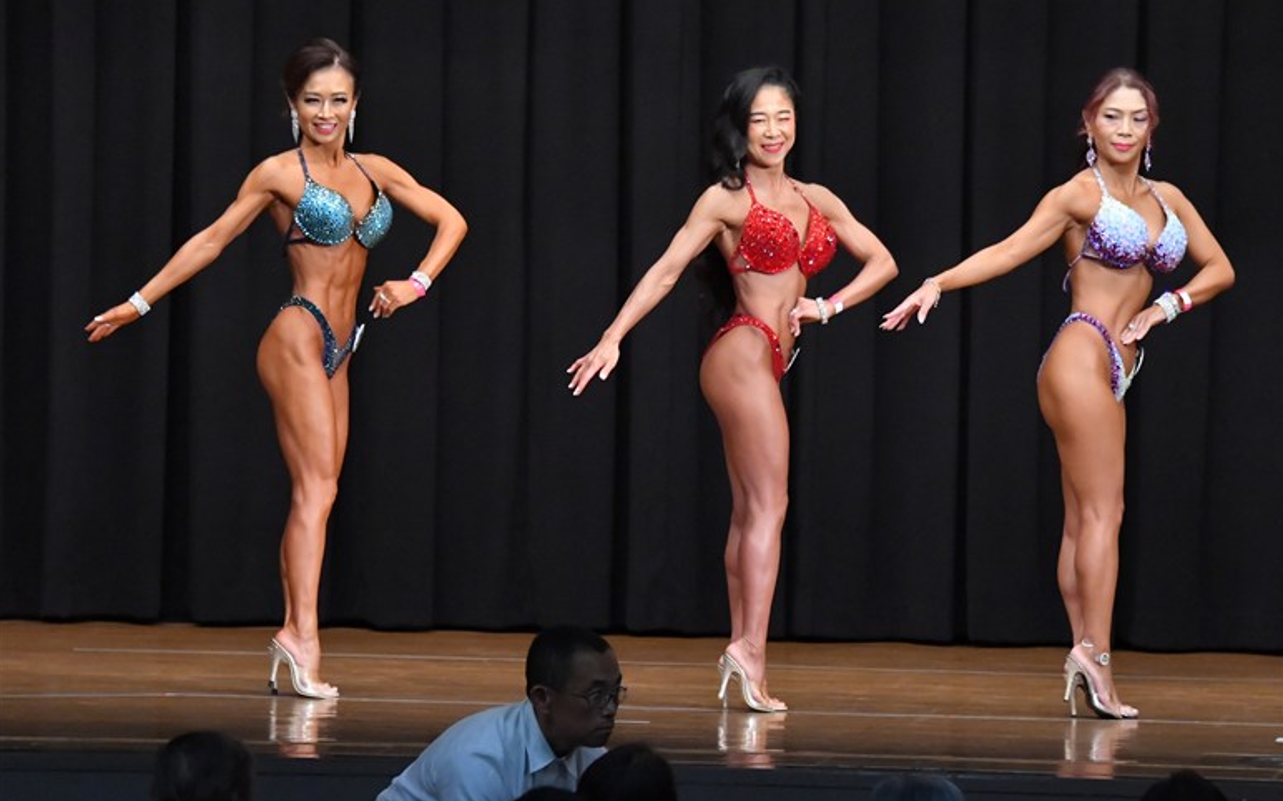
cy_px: 386
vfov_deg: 5.9
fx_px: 7760
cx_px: 642
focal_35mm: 222
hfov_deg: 9.5
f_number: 5.6
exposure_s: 1/400
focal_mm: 145
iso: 8000
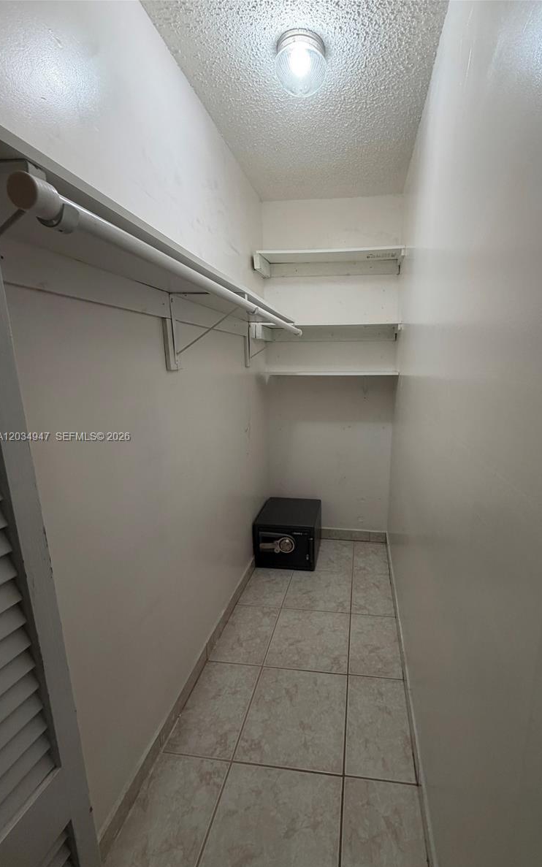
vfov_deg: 101.5
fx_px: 354
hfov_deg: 74.0
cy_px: 438
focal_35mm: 15
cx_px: 324
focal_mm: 2.22
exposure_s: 1/120
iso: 160
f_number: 2.2
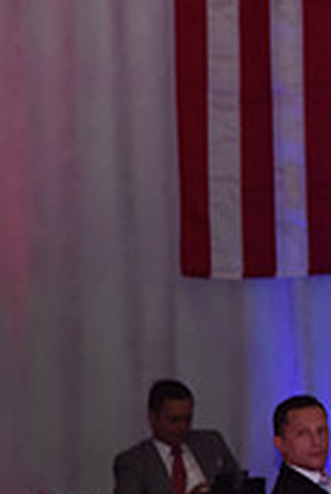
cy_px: 722
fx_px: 4684
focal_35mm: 341
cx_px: -204
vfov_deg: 6.0
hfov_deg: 4.0
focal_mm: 102
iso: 1600
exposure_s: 1/250
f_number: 4.5
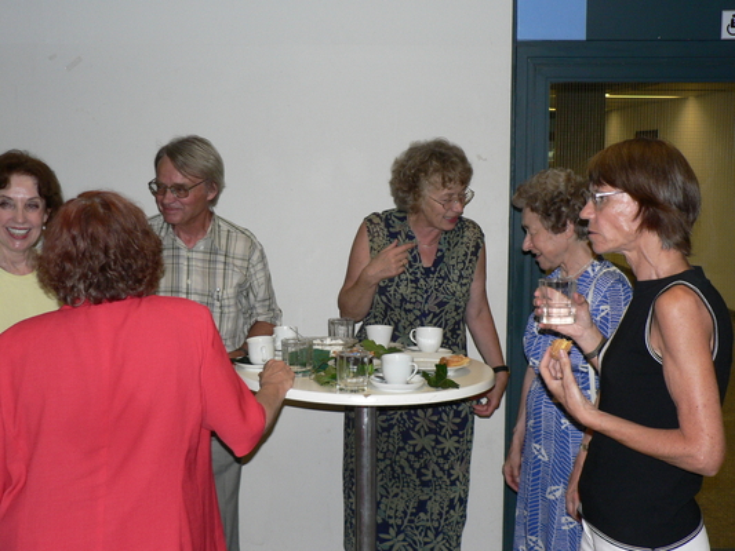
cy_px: 276
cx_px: 368
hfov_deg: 39.6
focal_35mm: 48
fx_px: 1019
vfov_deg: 30.3
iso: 150
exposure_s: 1/60
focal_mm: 8
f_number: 2.8
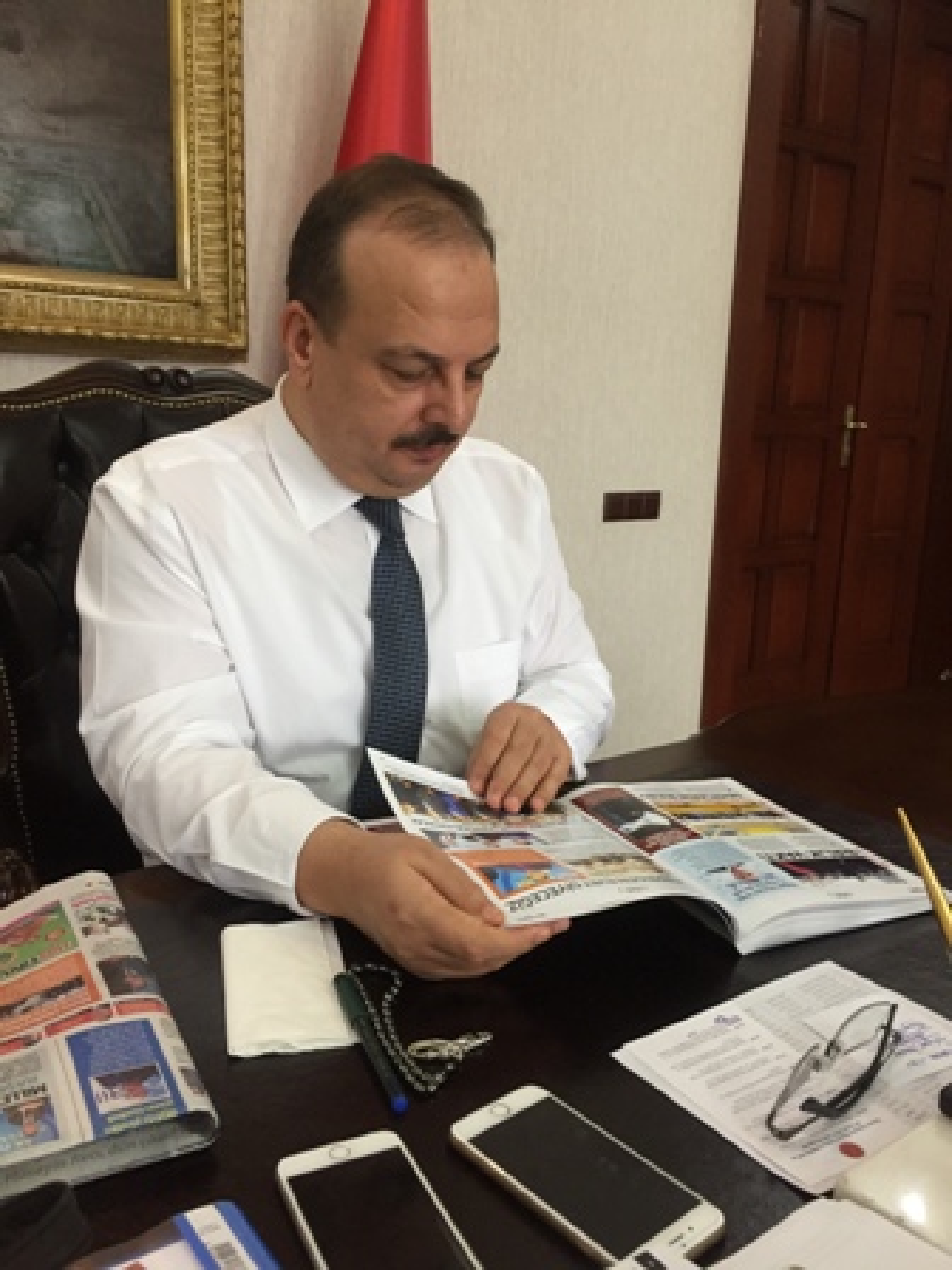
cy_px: 635
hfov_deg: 48.2
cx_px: 476
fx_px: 1063
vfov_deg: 61.7
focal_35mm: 29
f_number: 2.2
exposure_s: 1/33
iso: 160
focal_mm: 4.15
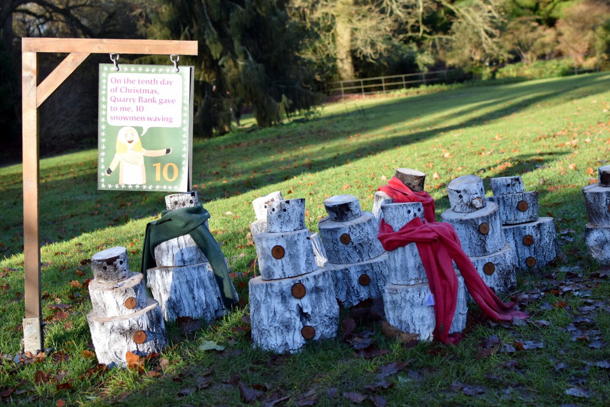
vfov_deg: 25.8
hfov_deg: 37.9
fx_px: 890
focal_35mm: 52
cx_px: 305
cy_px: 204
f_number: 4.5
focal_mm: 35
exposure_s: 1/1250
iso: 400
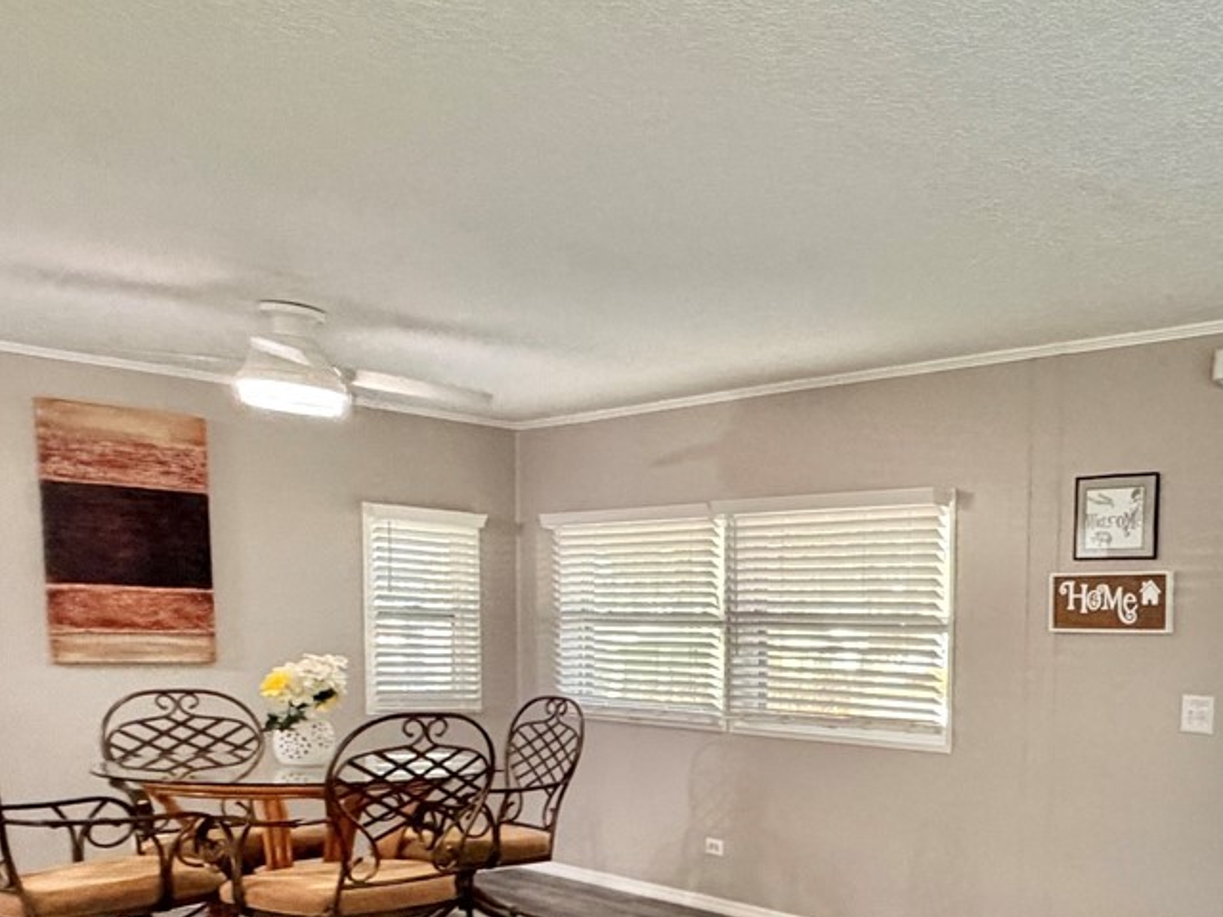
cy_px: 743
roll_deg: -2.2
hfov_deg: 44.0
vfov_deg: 39.0
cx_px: 1254
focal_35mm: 35
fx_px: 1237
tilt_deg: -4.3
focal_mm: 2.22
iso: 500
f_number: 2.2
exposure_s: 1/60
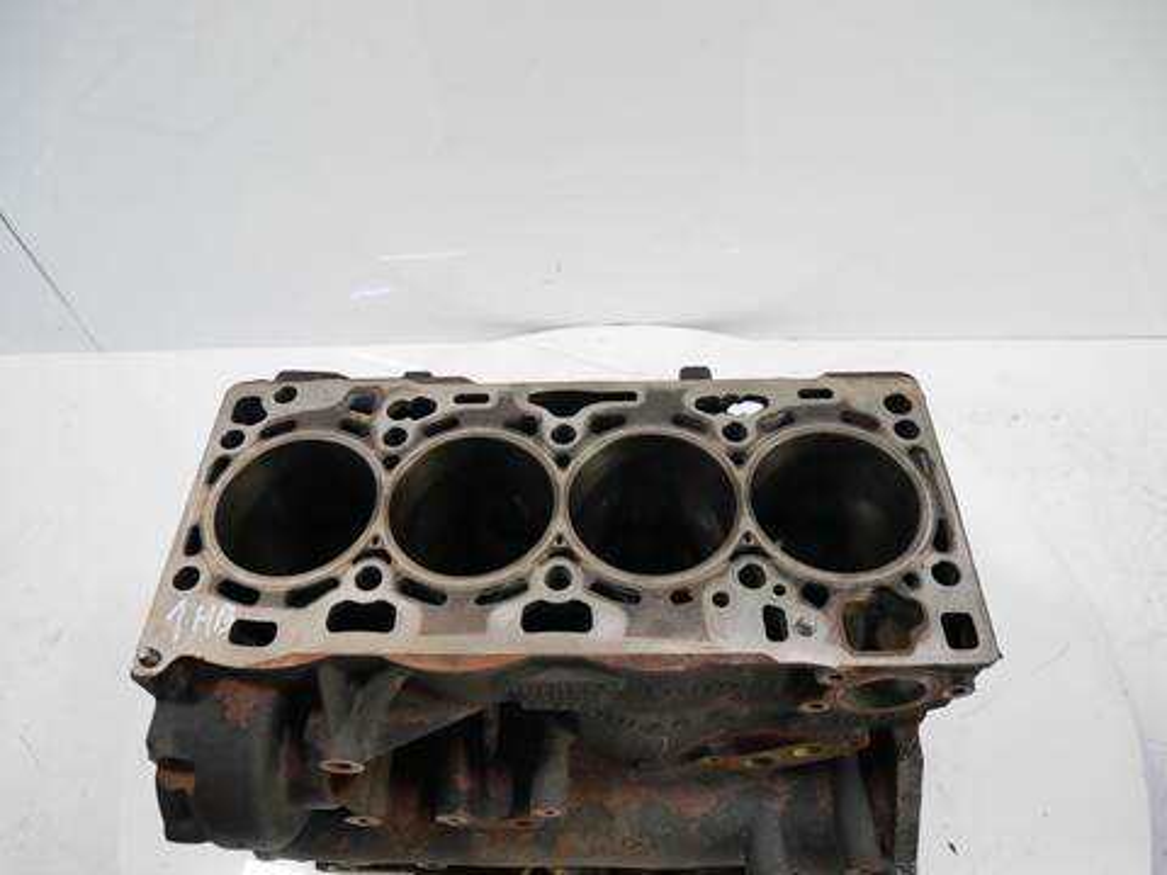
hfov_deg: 71.6
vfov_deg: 56.8
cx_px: 584
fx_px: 809
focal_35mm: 24
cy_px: 438
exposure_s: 1/60
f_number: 3.5
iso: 500
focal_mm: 12
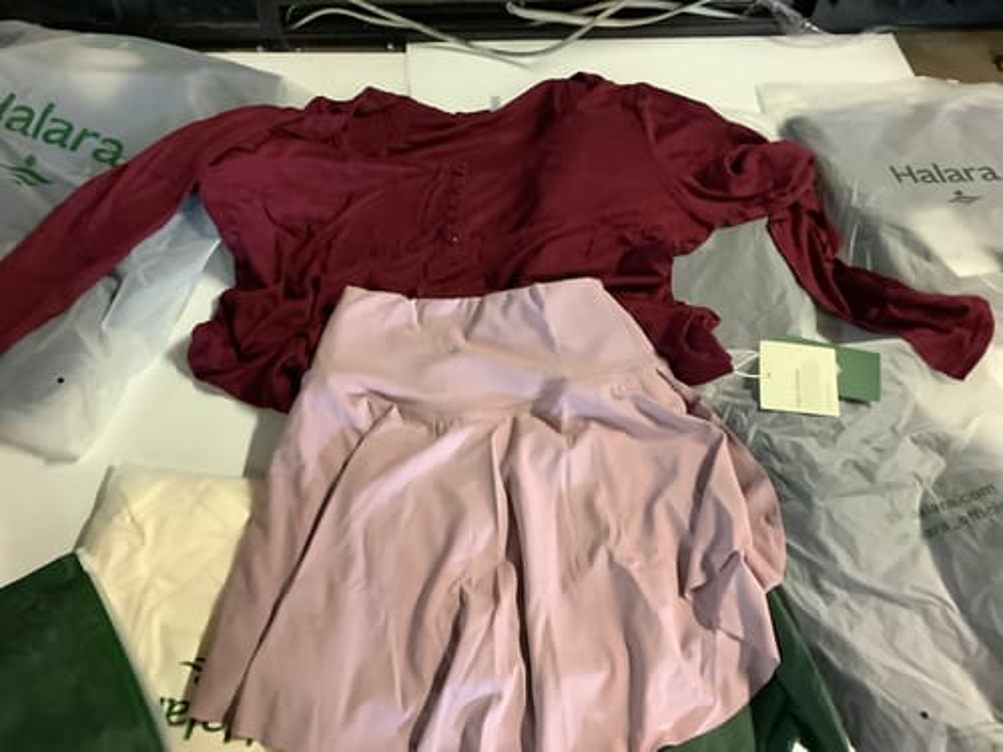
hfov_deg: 58.4
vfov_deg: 45.4
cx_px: 502
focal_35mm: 31
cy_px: 376
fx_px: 898
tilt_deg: -54.4
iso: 320
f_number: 2.4
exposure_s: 1/25
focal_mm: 3.3
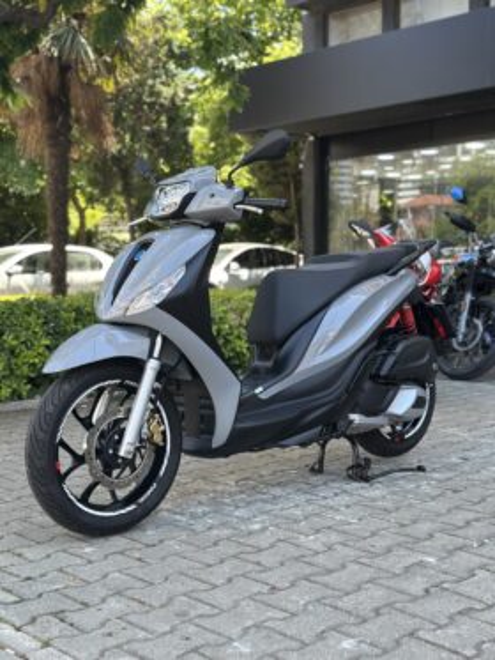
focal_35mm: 48
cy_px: 330
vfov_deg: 39.6
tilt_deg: -3.0
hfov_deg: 30.3
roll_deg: -0.1
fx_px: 915
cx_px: 248
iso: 80
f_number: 1.78
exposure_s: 1/422
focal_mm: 6.86
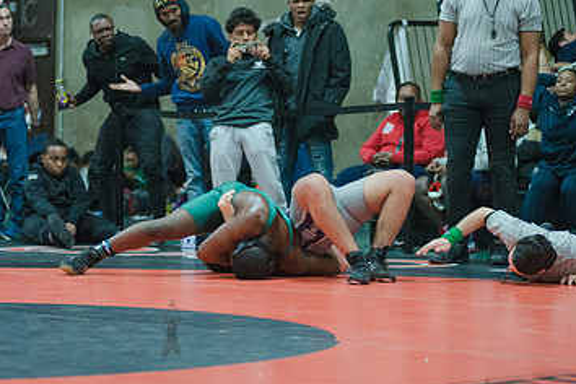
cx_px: 171
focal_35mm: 131
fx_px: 2096
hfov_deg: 15.6
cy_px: 170
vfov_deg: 10.5
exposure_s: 1/320
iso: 4000
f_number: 2.8
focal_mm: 80
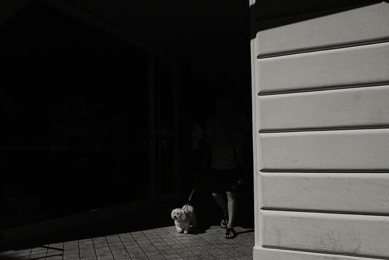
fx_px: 292
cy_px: 130
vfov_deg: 47.9
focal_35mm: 27
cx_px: 194
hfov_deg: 67.4
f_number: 9
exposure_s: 1/2000
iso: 200
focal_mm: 18
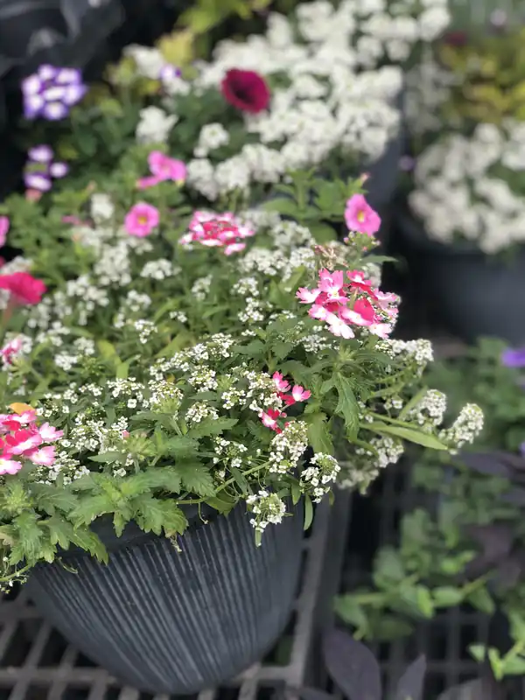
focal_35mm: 52
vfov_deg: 36.8
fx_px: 1052
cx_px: 262
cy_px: 350
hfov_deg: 28.0
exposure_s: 1/120
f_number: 2.4
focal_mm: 6
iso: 16
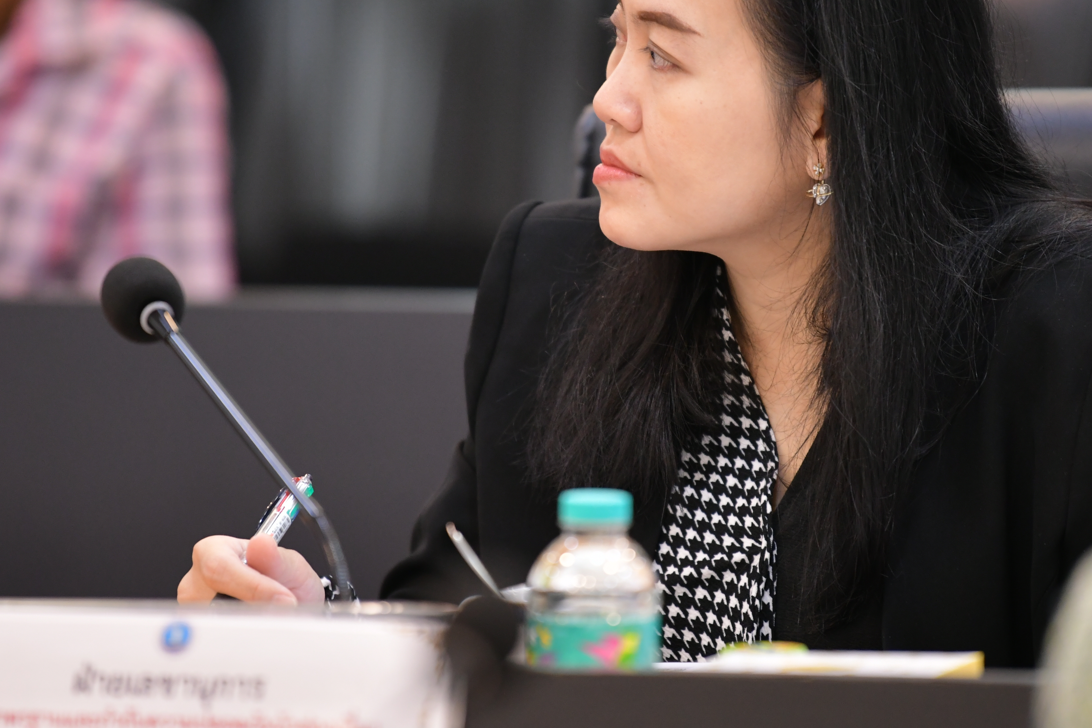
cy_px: 251
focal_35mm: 338
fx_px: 10251
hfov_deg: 6.1
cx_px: 533
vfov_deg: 4.1
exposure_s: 1/100
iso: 1600
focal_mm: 200
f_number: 2.8
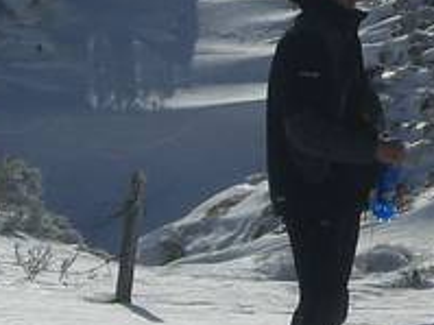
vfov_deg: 7.5
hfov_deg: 9.9
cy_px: -61
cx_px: 530
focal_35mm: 196
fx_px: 2456
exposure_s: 1/1250
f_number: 8
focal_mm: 7.9
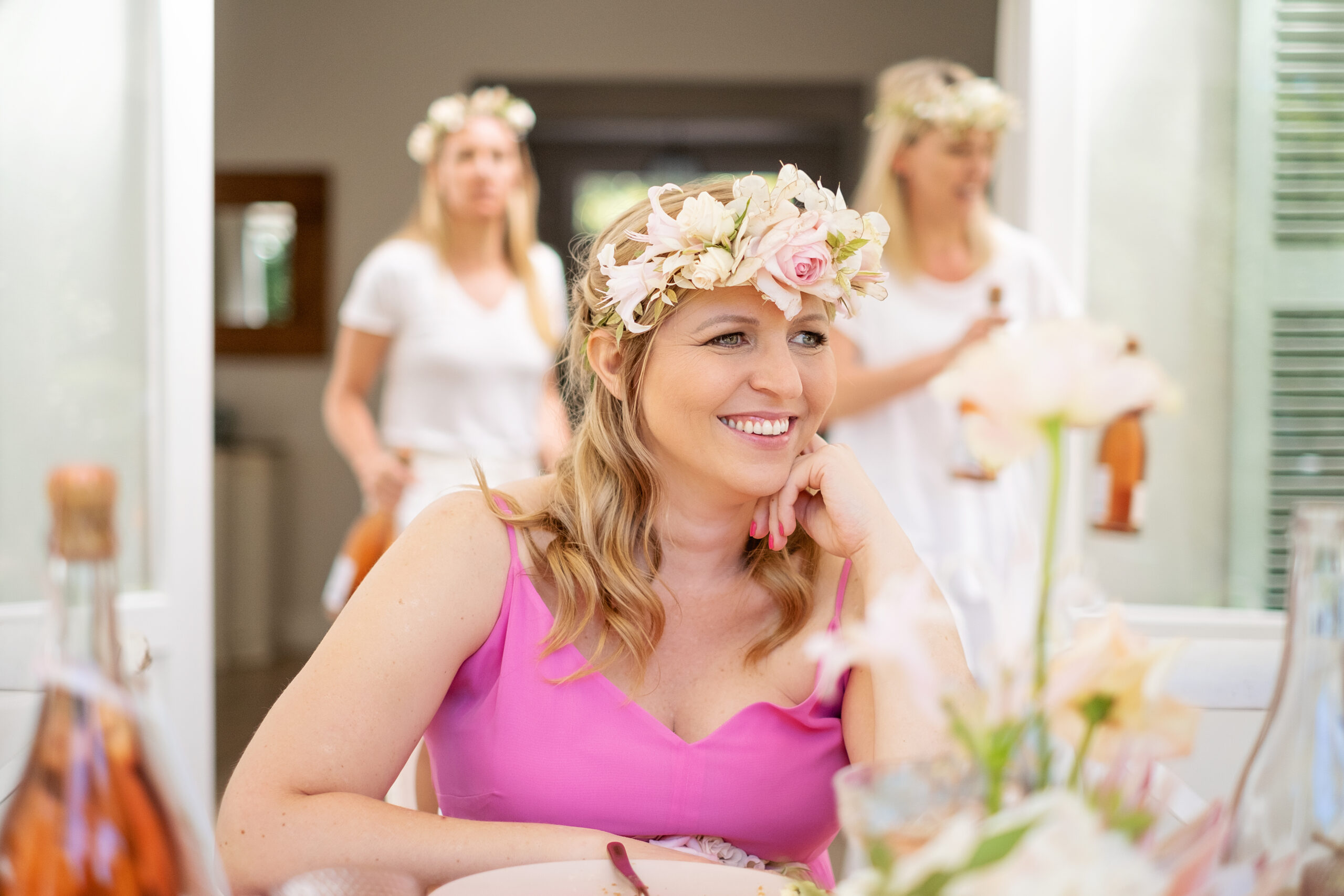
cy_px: 448
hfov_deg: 37.5
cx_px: 672
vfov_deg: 25.5
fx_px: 1979
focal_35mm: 53
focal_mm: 35
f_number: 1.4
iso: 320
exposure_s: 1/2000
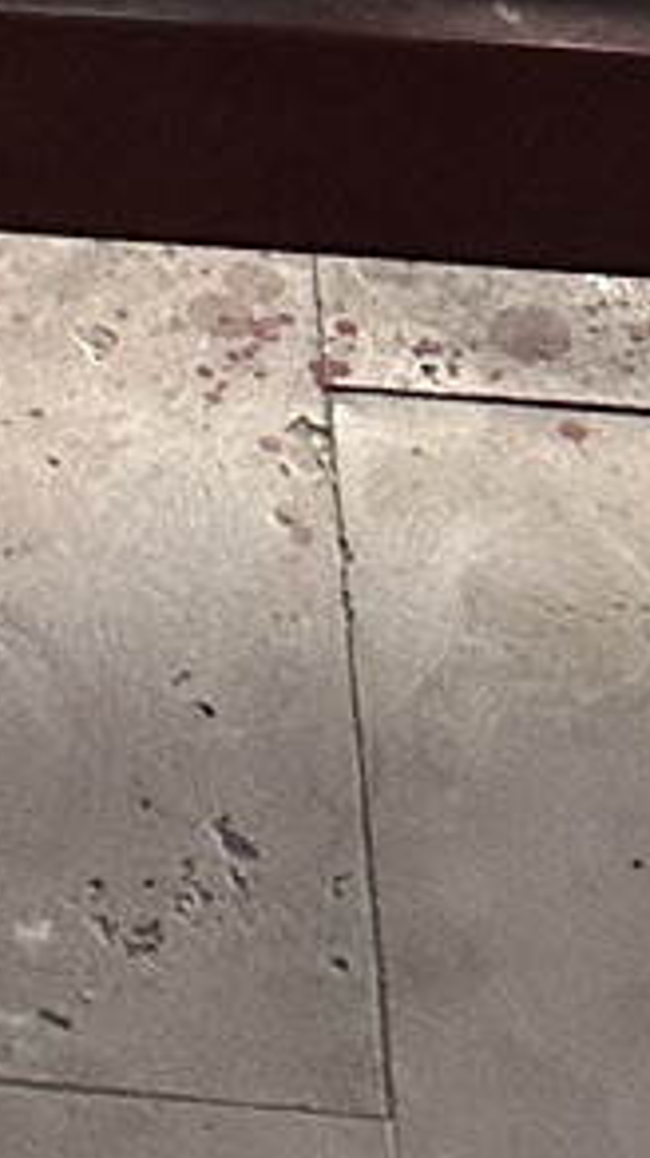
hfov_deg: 6.5
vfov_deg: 8.8
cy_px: -2804
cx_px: -705
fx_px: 5491
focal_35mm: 179
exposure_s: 1/4348
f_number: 1.78
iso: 80
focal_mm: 6.86
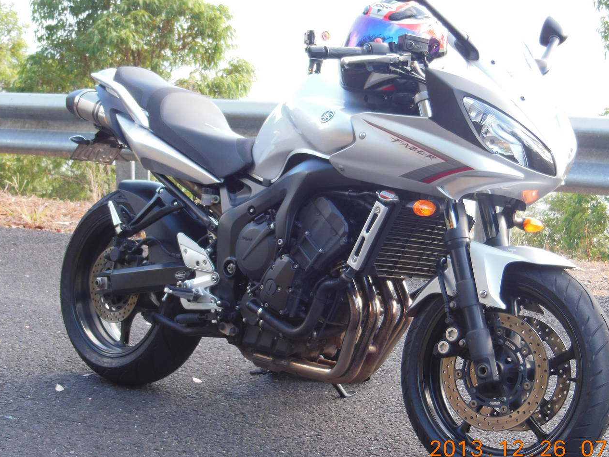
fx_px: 1460
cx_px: 316
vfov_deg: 17.8
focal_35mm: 83
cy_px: 230
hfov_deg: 23.6
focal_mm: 12.4
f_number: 5.2
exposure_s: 1/30
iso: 125
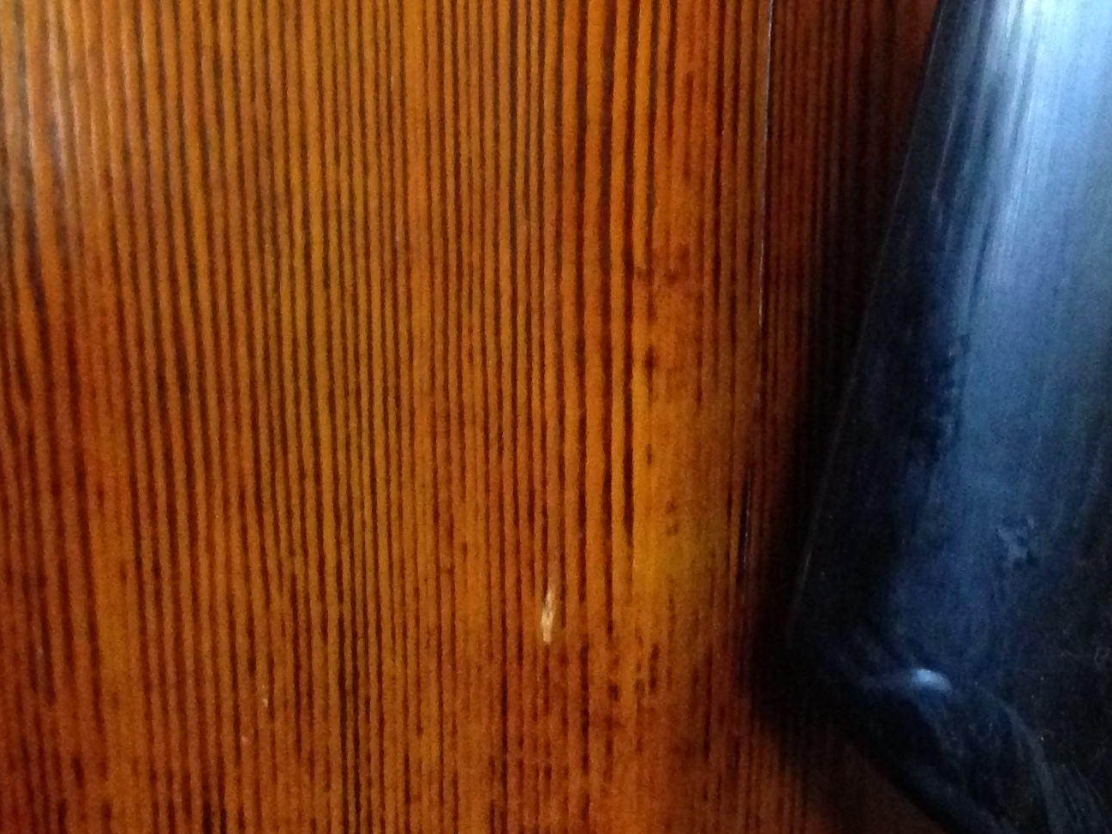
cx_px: 734
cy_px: 981
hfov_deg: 23.5
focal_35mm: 83
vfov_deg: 17.0
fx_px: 2666
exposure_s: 1/15
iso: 640
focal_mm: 4.12
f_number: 2.4
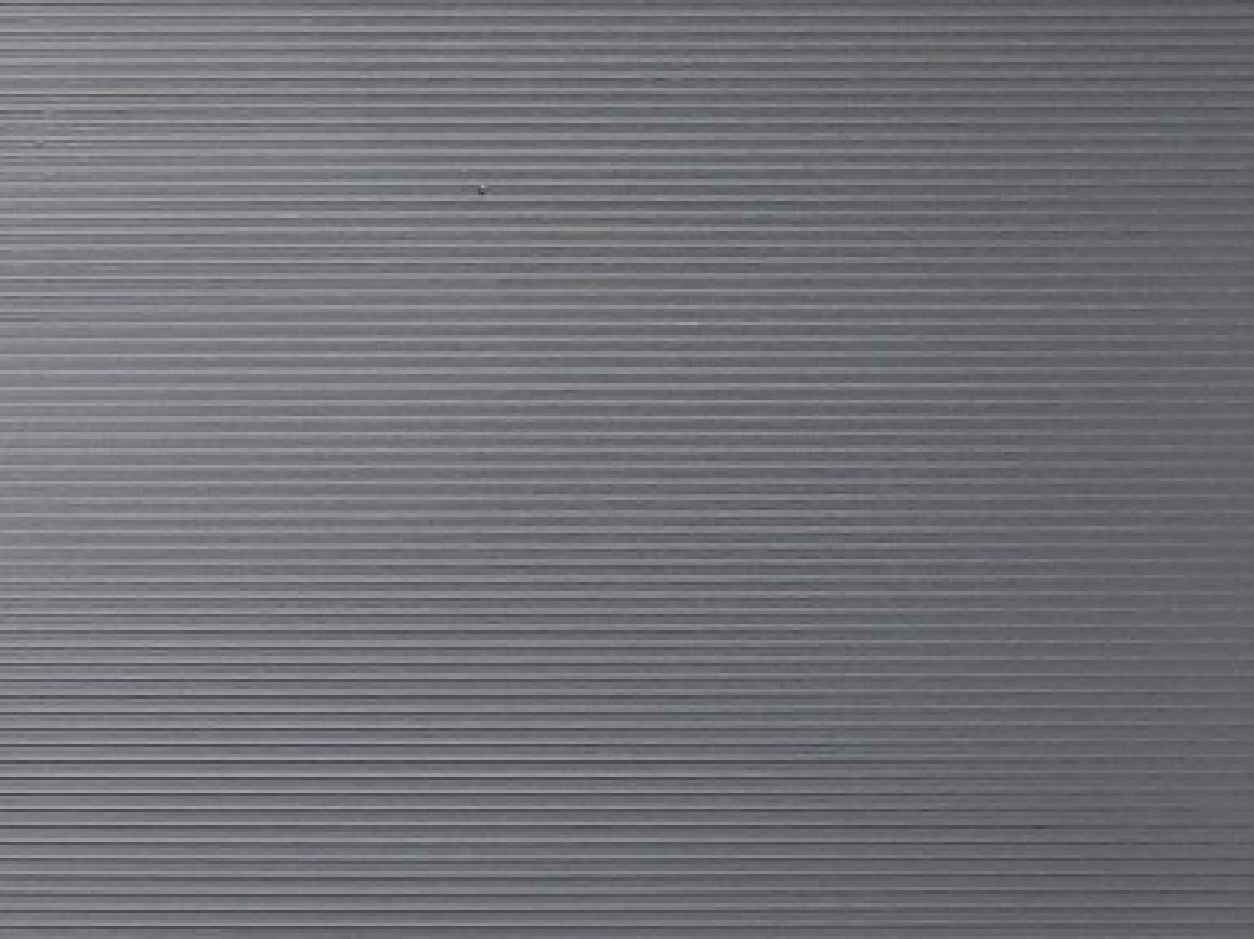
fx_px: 3512
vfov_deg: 15.2
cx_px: -429
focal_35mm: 97
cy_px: 624
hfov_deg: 18.6
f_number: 1.8
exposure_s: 1/60
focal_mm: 4.36
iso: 50
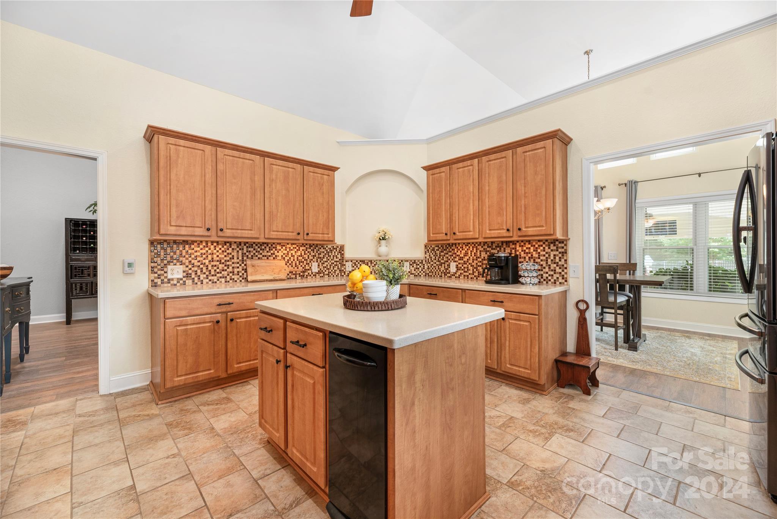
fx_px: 302
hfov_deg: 104.2
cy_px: 260
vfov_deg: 81.3
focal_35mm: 14
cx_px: 388
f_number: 6.3
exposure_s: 1/10
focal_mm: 14
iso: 320
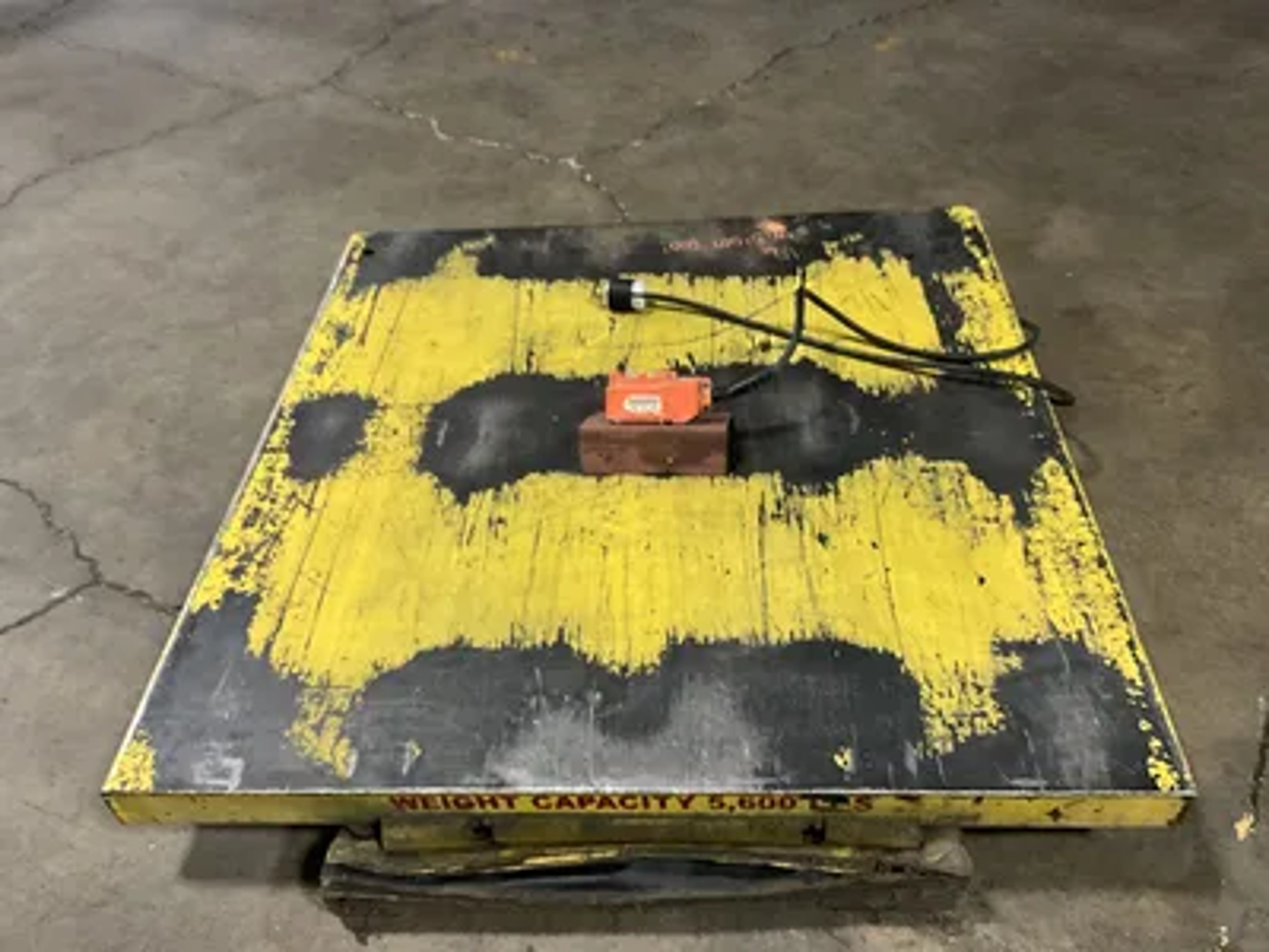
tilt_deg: -44.1
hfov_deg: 61.7
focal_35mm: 29
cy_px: 476
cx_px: 634
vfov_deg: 48.2
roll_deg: +5.4
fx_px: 1063
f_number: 1.8
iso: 320
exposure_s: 1/54
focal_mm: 3
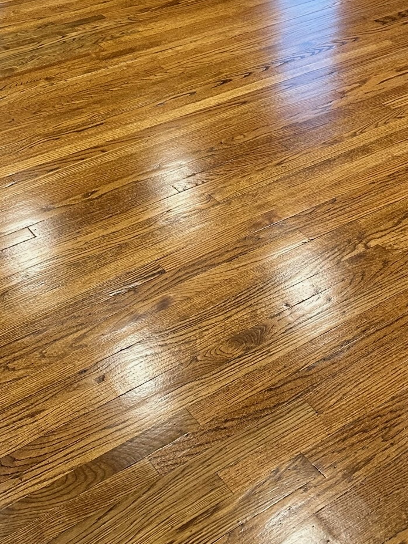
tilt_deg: -26.8
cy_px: 63
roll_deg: +3.4
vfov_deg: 34.3
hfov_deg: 27.3
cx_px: 121
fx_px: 832
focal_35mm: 53
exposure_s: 1/60
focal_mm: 6.86
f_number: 1.78
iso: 320
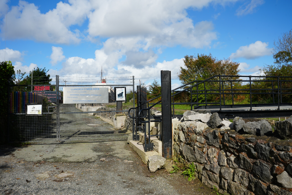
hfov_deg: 63.7
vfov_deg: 45.0
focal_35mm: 29
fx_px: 235
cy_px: 98
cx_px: 146
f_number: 10
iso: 100
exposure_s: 1/200
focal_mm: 29
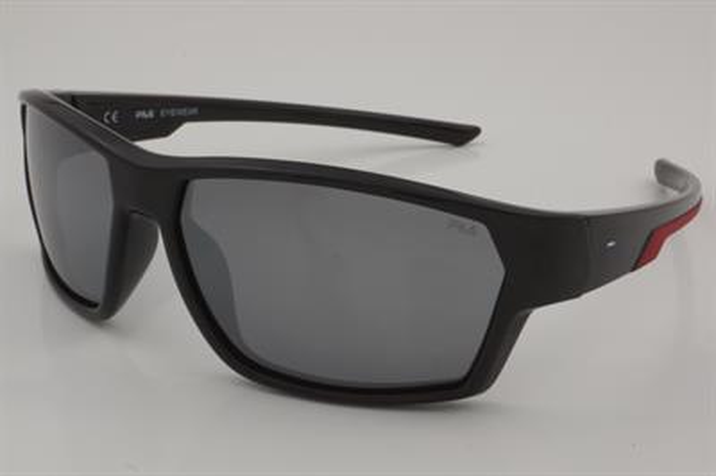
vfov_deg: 20.1
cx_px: 358
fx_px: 1341
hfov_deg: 29.9
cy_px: 238
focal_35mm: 68
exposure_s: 1/3
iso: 100
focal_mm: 45
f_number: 36
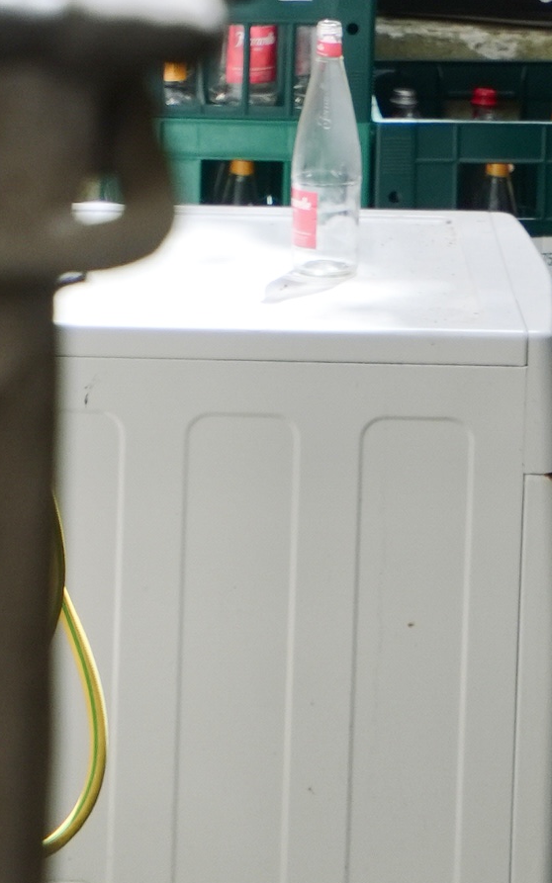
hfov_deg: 1.2
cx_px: 623
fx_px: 25326
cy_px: 1009
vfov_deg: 2.0
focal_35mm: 1052
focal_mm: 200
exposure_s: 1/400
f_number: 5.6
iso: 250
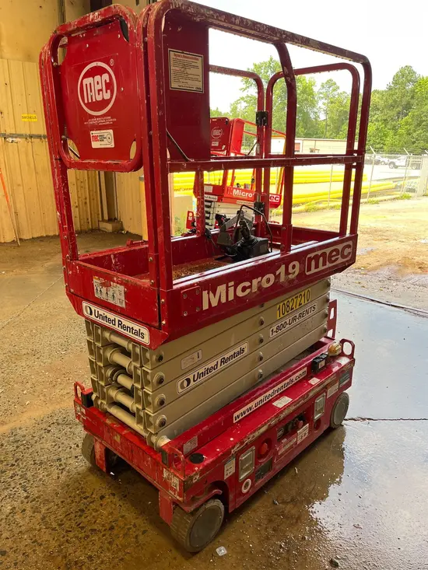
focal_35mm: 26
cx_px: 214
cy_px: 285
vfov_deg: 67.3
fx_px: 429
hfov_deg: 53.1
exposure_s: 1/188
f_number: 1.6
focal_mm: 5.1
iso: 40
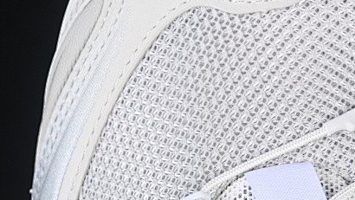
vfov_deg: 5.9
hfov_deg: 10.4
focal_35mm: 207
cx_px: 280
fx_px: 1949
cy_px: 112
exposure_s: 1/60
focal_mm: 50
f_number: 7.1
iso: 160
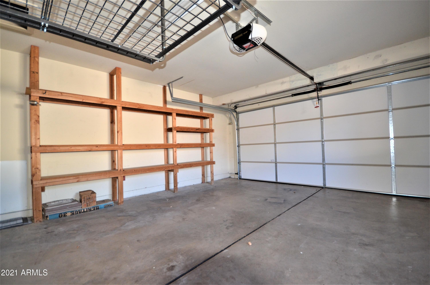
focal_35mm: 15
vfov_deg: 77.1
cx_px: 215
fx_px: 179
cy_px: 142
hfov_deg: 100.5
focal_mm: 10
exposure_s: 1/60
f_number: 4
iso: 800
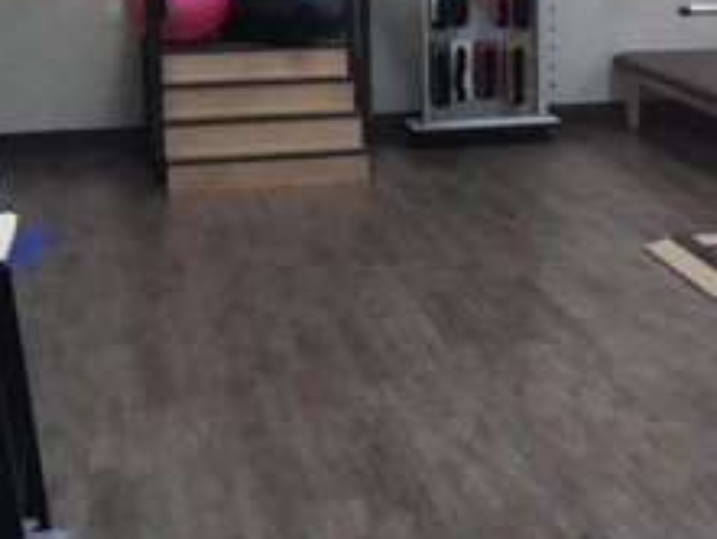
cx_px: 873
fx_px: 1741
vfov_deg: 17.2
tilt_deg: -4.6
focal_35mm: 84
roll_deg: -0.6
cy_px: 6
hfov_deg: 21.5
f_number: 2.2
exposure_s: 1/40
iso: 32
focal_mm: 4.15
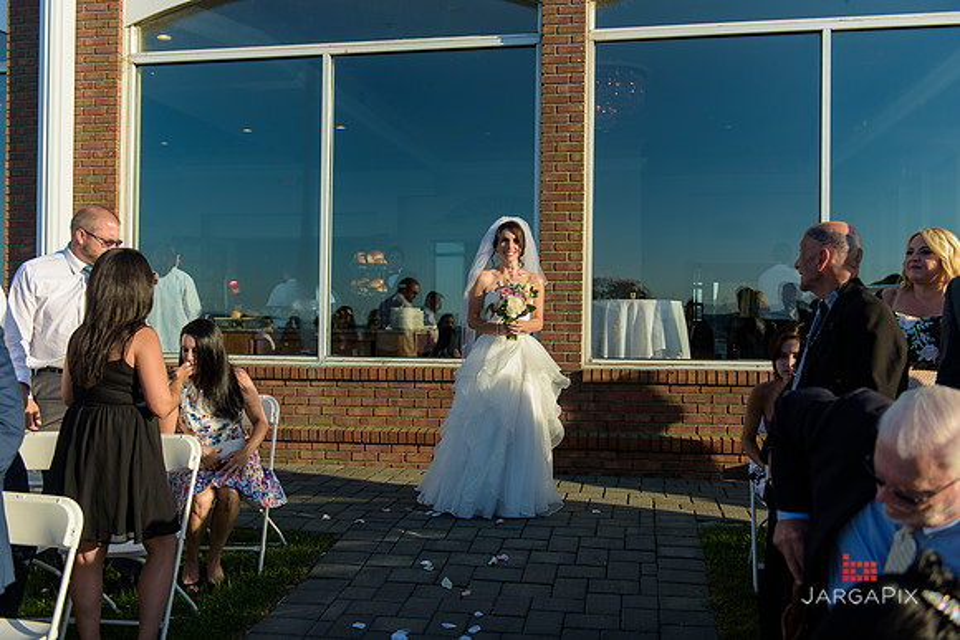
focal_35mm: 34
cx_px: 480
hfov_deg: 55.8
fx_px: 907
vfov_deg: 38.9
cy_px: 320
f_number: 3.2
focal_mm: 34
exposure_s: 1/1600
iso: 200
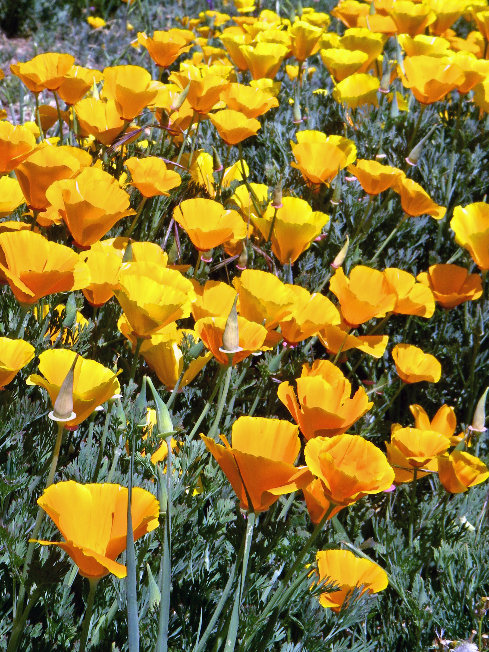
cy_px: 326
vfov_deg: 17.3
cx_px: 244
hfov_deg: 13.0
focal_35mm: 114
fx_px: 2147
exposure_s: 1/200
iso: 80
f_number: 8
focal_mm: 18.9
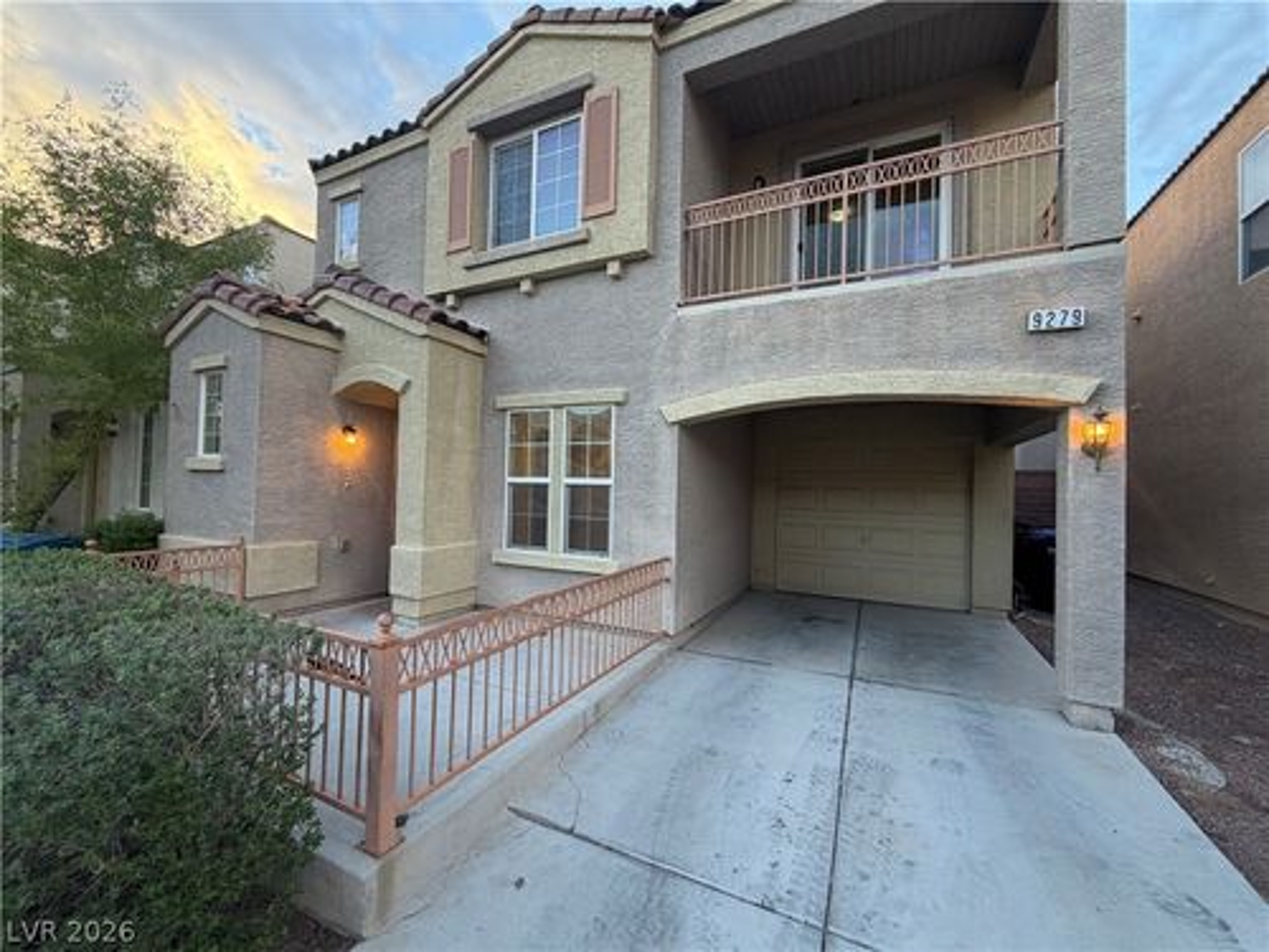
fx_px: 513
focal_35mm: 14
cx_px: 634
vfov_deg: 85.7
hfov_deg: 102.1
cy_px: 476
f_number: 2.2
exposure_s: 1/121
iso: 125
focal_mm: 2.22
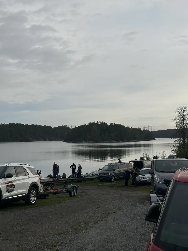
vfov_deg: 39.7
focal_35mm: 48
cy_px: 126
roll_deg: +0.2
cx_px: 94
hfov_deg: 30.3
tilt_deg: +3.0
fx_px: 348
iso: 64
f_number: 1.78
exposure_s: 1/4566
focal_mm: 6.86
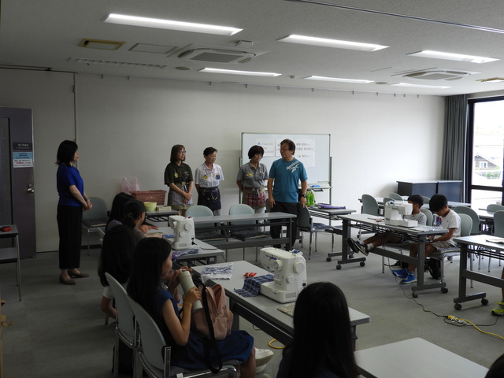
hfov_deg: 52.6
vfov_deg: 40.7
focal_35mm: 35
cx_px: 252
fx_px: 510
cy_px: 189
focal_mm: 6.3
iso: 100
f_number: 3.8
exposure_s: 1/50
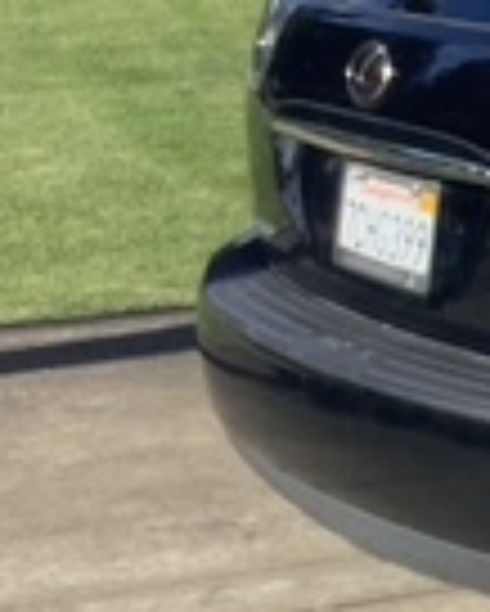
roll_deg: -1.0
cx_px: 1277
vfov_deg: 13.6
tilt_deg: -15.3
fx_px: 2571
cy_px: 360
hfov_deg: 9.4
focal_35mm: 142
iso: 25
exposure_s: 1/806
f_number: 2.4
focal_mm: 3.3
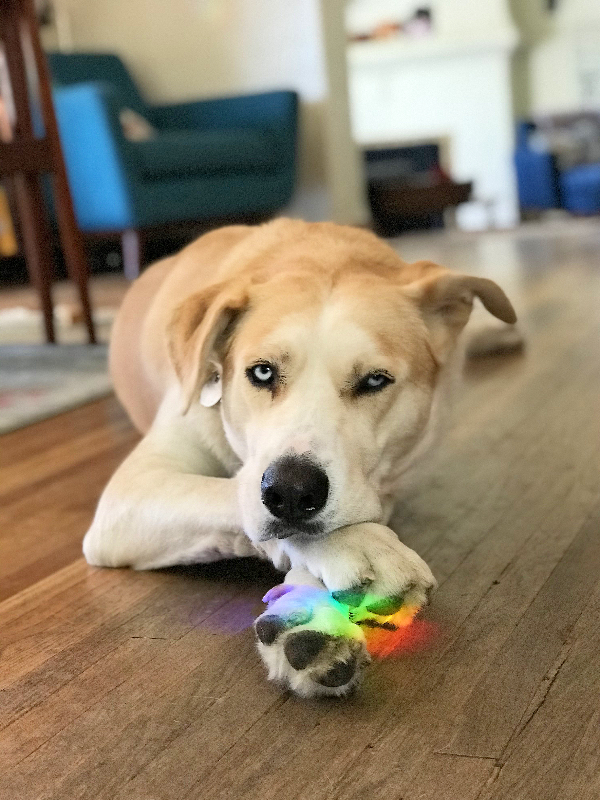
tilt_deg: -10.2
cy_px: 400
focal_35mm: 57
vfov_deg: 33.8
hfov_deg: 25.7
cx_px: 300
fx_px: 1317
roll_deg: +4.8
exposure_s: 1/60
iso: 500
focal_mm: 6.6
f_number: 2.8
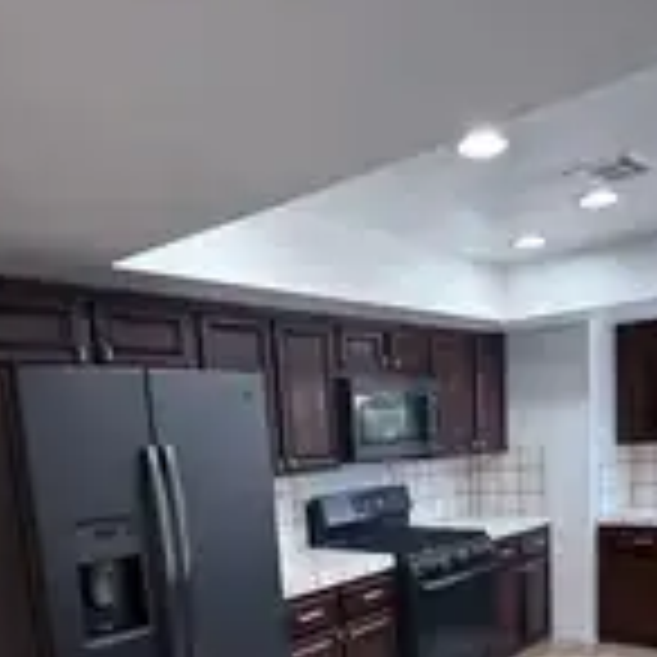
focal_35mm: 34
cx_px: 382
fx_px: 730
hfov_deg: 48.3
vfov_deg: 45.5
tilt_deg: -7.0
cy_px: 544
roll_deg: -0.2
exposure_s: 1/40
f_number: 2.2
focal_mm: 2.22
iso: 64
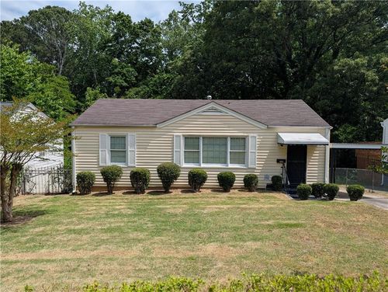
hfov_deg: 71.5
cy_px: 146
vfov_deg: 56.9
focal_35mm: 24
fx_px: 269
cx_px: 194
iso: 19
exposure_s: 1/1488
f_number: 1.68
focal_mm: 6.9
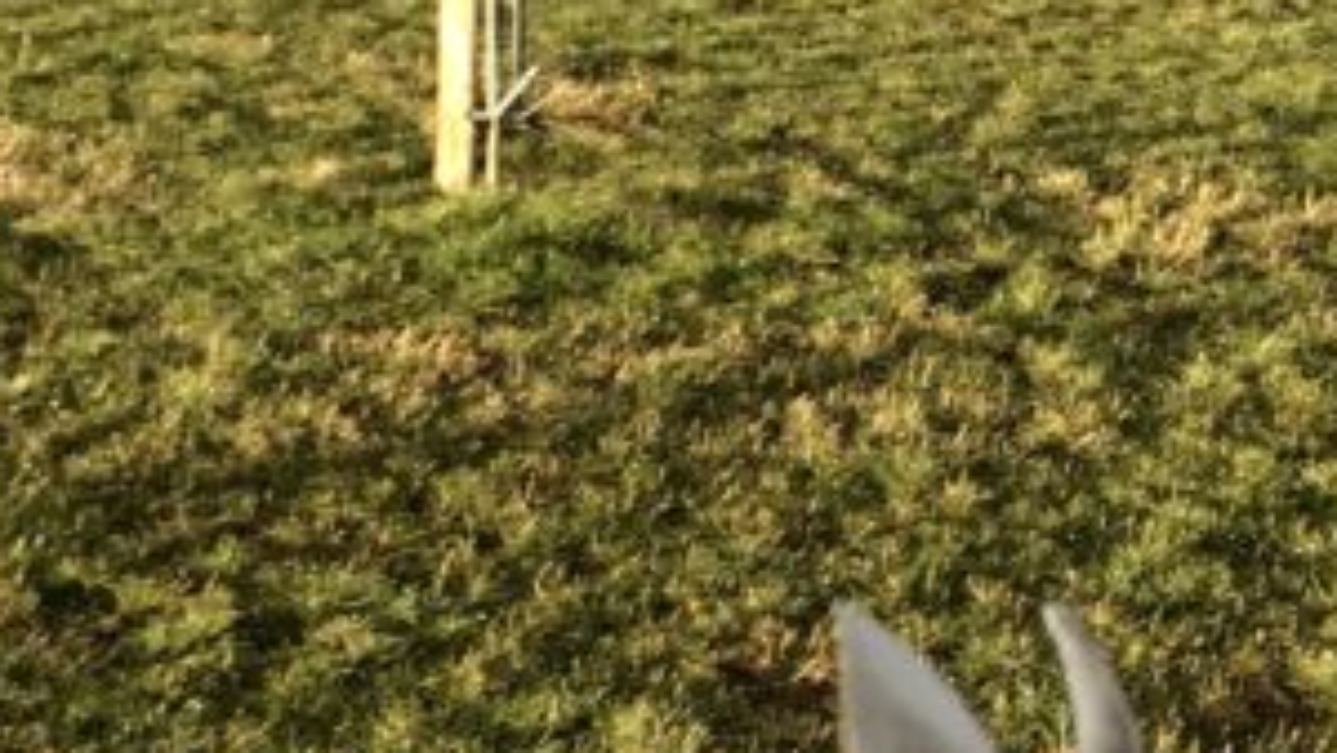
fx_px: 3688
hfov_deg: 20.2
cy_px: 31
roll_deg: +2.5
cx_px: 1154
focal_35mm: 104
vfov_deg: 11.6
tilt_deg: -3.1
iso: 20
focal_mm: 3.99
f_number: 1.8
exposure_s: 1/146
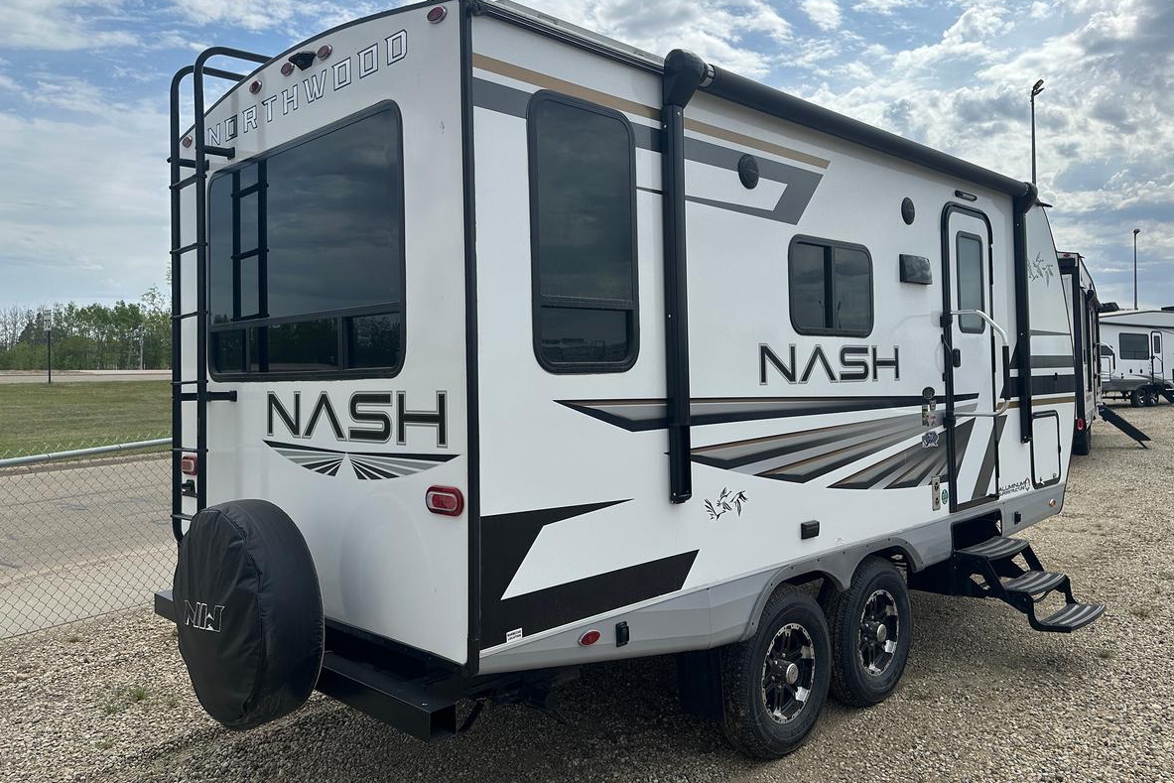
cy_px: 355
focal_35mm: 27
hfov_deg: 67.3
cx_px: 628
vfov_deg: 47.9
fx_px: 881
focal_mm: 6.86
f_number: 1.78
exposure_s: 1/7576
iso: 80
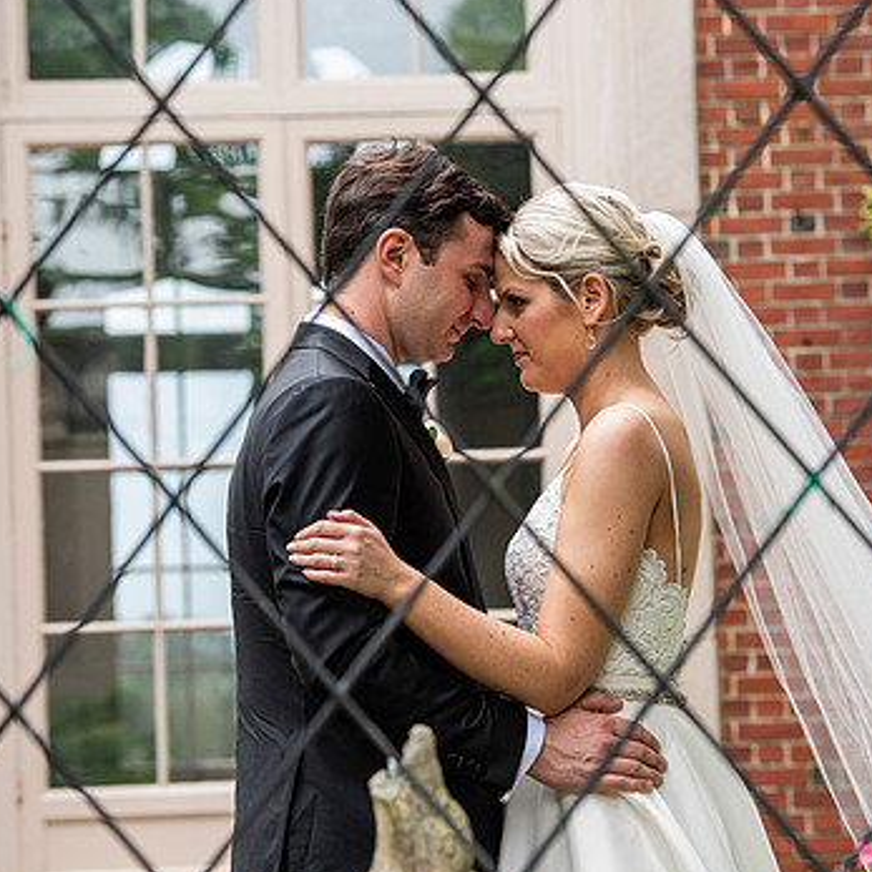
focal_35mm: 142
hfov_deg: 12.3
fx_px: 4047
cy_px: 428
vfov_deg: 12.3
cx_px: 472
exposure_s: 1/250
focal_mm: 100
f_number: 4.5
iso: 1000
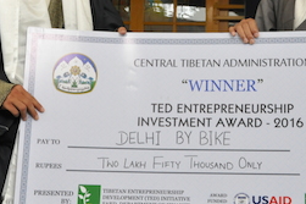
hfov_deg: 19.4
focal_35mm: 105
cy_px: 37
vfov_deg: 13.0
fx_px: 892
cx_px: 219
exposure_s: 1/160
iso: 800
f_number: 5
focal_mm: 32
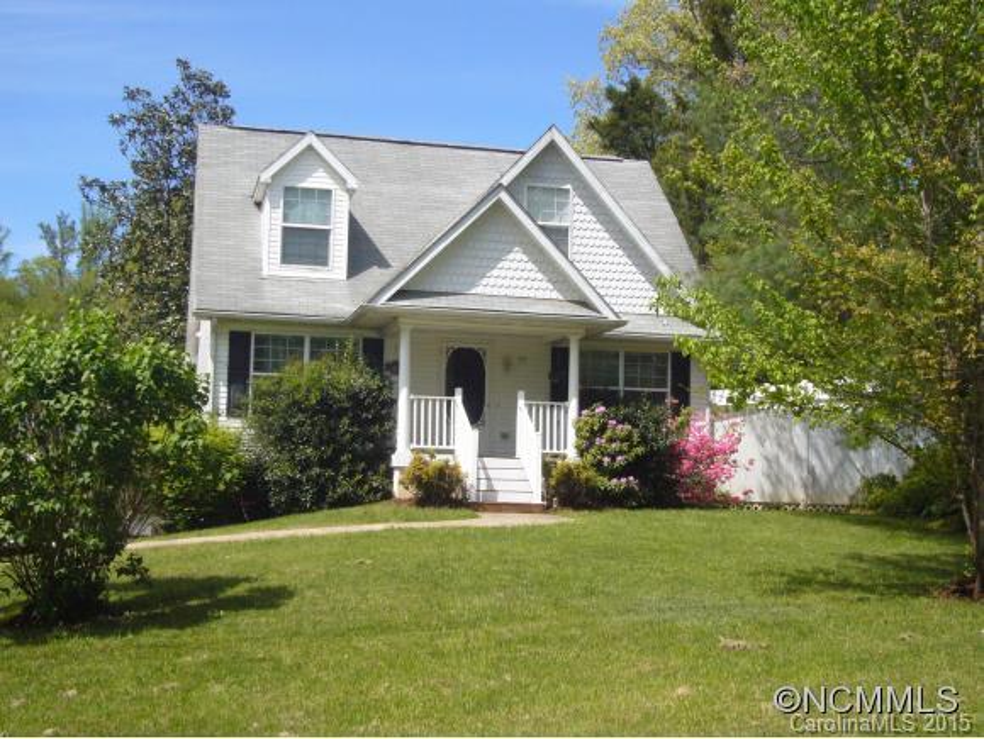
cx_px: 492
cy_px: 370
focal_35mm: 49
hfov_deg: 38.9
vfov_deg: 29.7
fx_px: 1394
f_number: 7.1
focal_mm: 8.1
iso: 200
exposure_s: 1/500
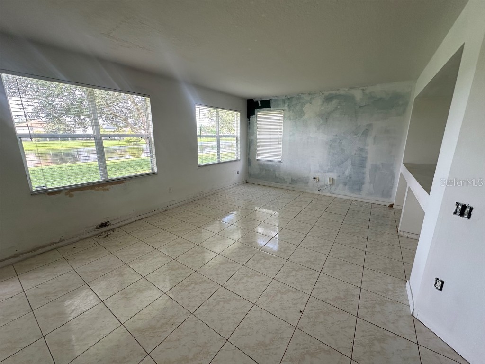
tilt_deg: -12.6
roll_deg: -0.2
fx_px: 196
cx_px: 242
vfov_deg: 85.7
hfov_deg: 102.1
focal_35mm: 14
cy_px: 182
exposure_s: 1/99
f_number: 2.2
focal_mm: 2.22
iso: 80
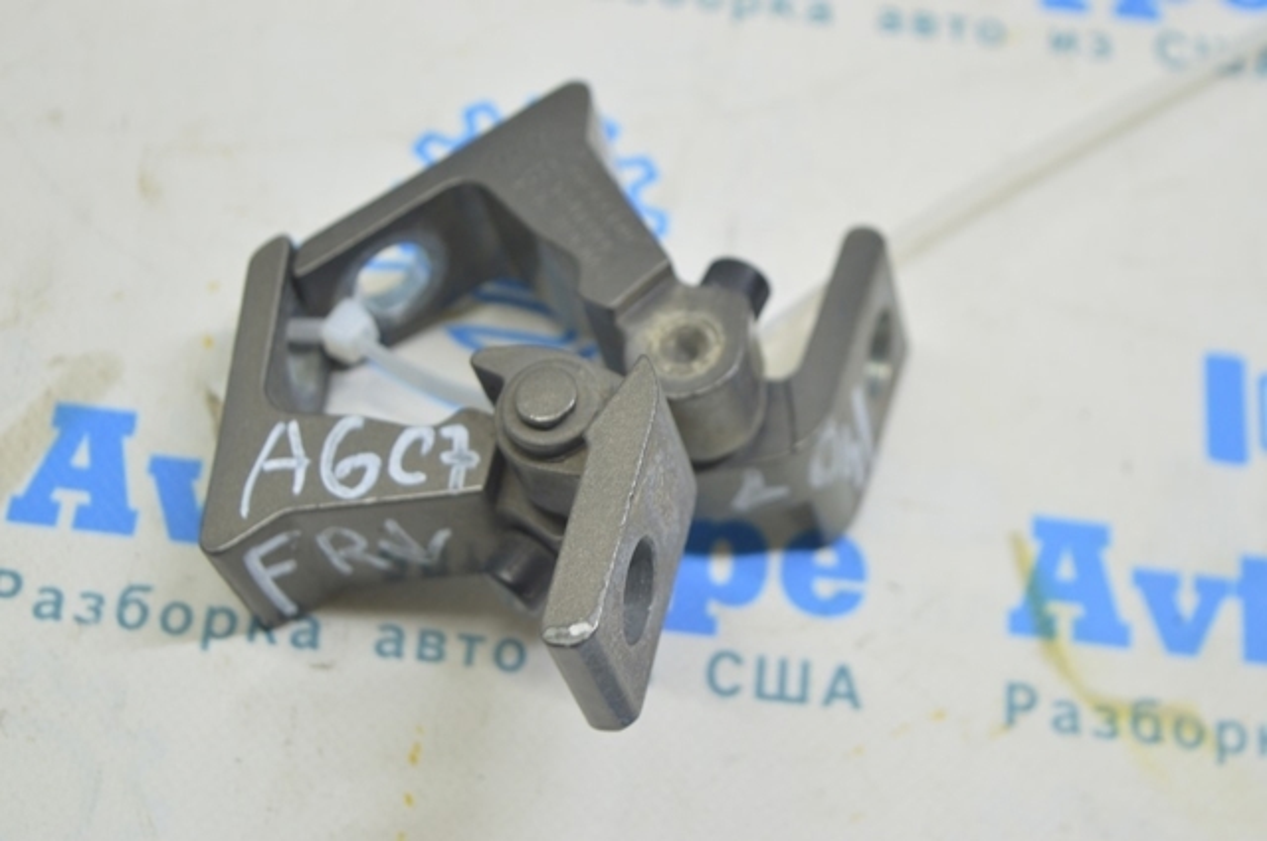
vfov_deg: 18.9
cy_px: 420
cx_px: 634
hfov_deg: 28.1
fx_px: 2531
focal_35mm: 72
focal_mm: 48
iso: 400
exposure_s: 1/20
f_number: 5.6
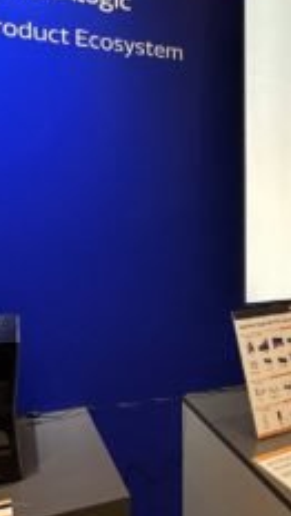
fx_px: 561
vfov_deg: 49.3
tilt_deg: -4.5
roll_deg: -0.6
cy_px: 240
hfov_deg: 27.0
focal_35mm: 41
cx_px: 311
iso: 100
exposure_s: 1/120
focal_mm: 2.22
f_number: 2.2
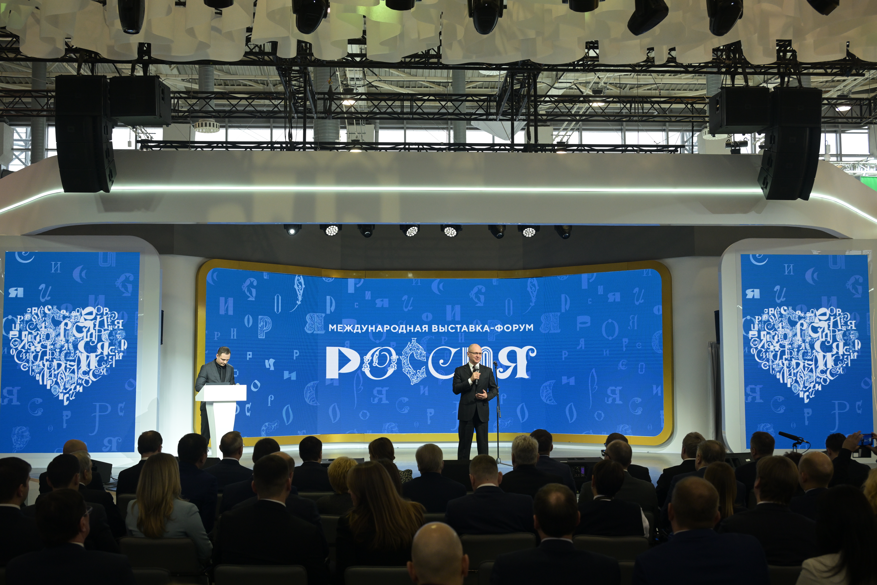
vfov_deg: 34.2
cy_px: 292
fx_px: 950
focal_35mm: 39
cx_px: 438
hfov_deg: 49.6
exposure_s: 1/160
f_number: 4.5
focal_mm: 39
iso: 1250
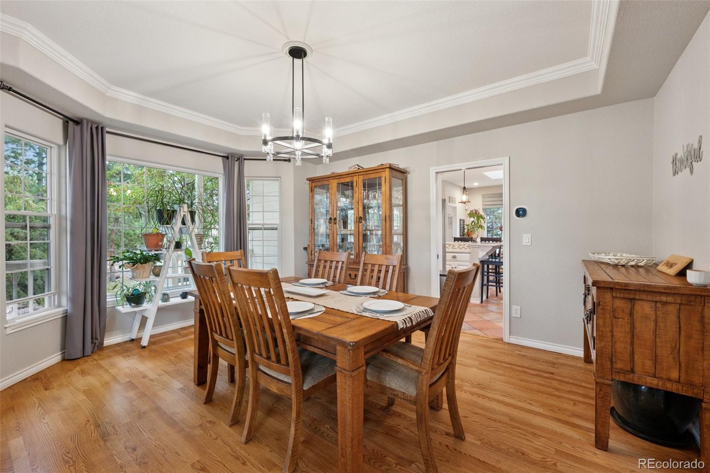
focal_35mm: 15
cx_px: 355
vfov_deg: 77.3
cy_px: 236
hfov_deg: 100.4
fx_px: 296
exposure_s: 1/2.5
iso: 800
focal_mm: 15
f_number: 11
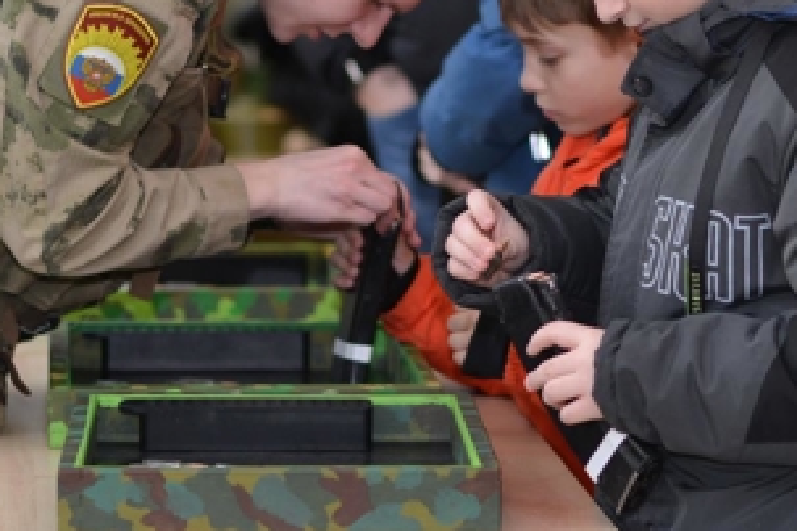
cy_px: 116
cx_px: 496
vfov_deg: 6.5
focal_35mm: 210
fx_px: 4649
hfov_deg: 9.8
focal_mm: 85
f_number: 2.2
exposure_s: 1/250
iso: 320
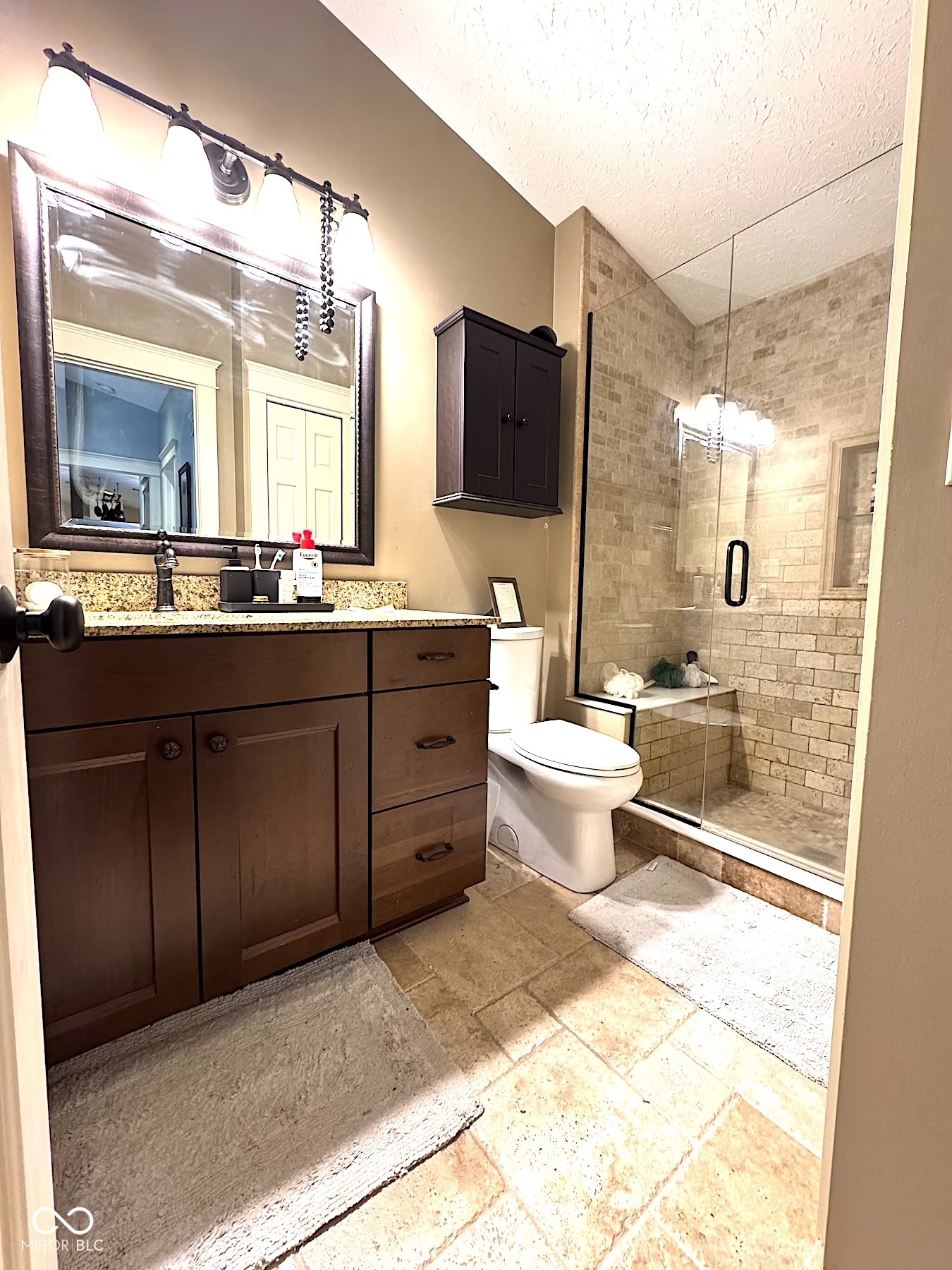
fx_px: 513
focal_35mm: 14
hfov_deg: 85.7
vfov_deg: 102.1
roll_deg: -0.7
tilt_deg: -3.4
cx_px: 476
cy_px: 635
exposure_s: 1/60
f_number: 2.2
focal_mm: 2.22
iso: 320
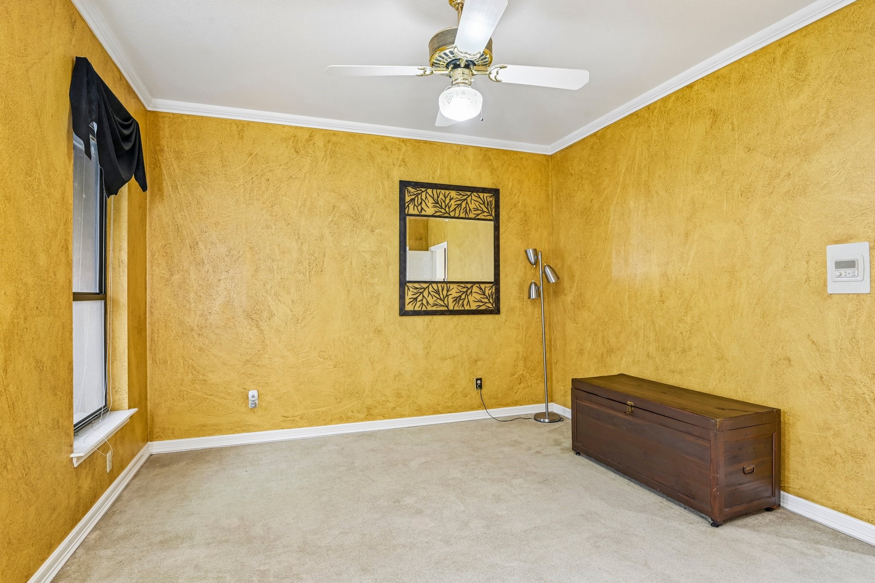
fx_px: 462
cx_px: 438
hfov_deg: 86.9
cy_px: 292
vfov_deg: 64.5
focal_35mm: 19
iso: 400
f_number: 8
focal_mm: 19
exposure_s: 1/5
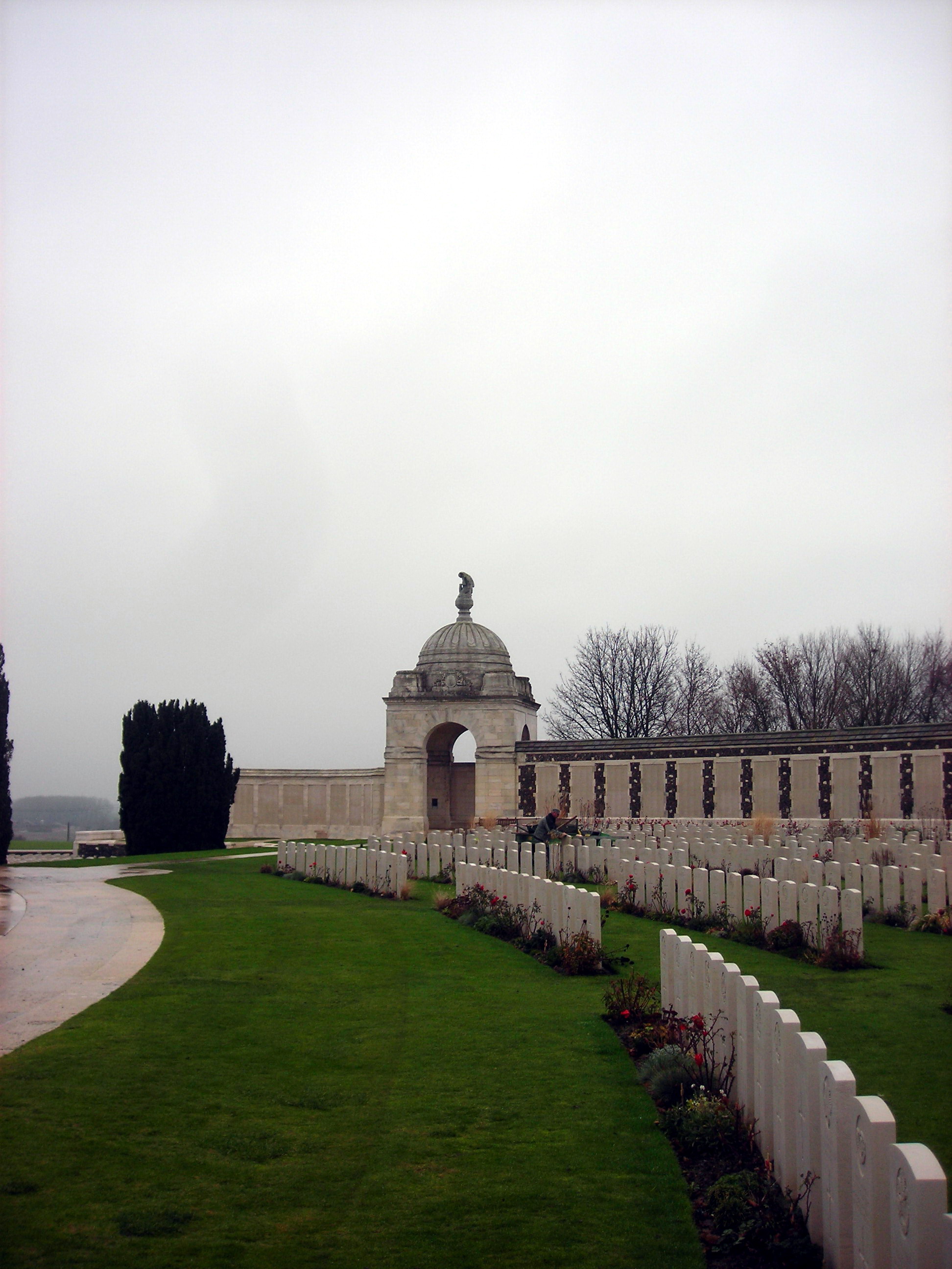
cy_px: 634
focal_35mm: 38
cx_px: 476
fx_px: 1393
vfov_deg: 49.0
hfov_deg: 37.7
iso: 50
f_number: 3.2
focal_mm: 6.3
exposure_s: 1/104
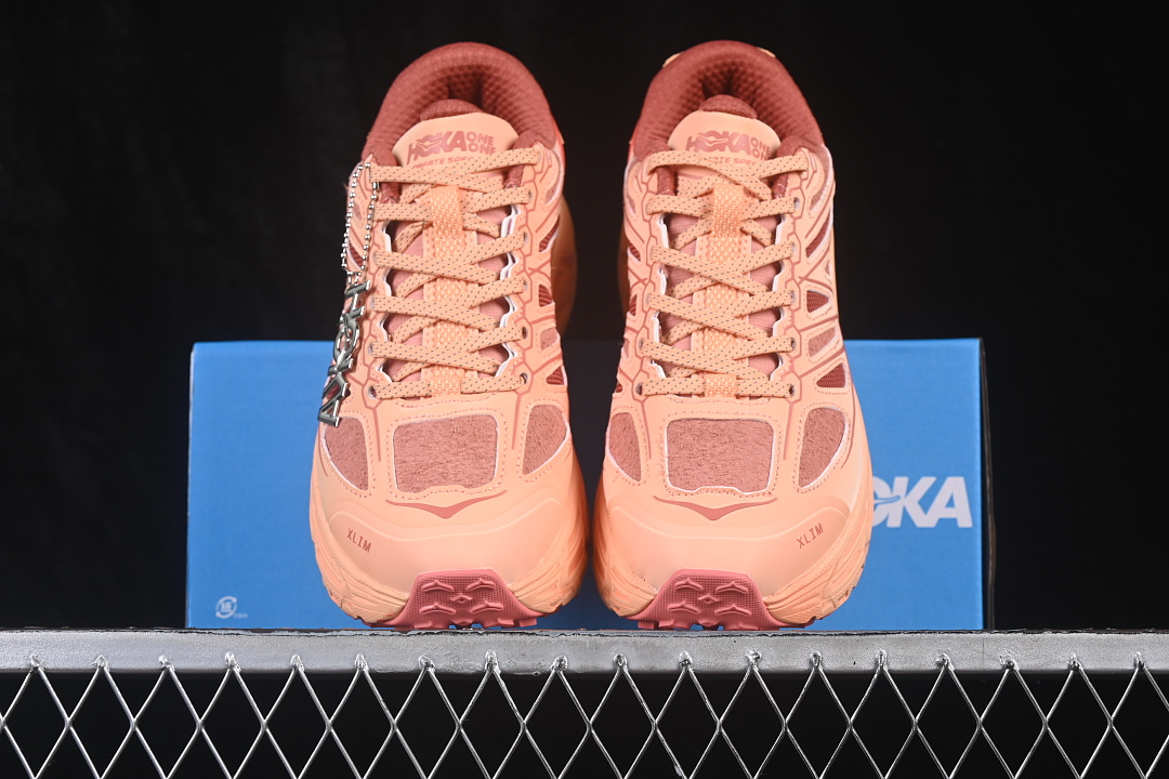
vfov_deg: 18.2
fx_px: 2435
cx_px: 584
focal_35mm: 75
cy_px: 390
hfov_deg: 27.0
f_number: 8
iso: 160
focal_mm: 50
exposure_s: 1/80
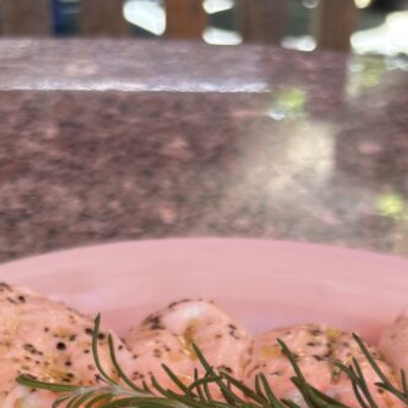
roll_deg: -1.7
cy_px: 571
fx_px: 933
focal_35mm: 70
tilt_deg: -39.9
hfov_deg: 24.6
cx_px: 236
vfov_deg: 21.6
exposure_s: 1/121
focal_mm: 5.96
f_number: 1.6
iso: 64
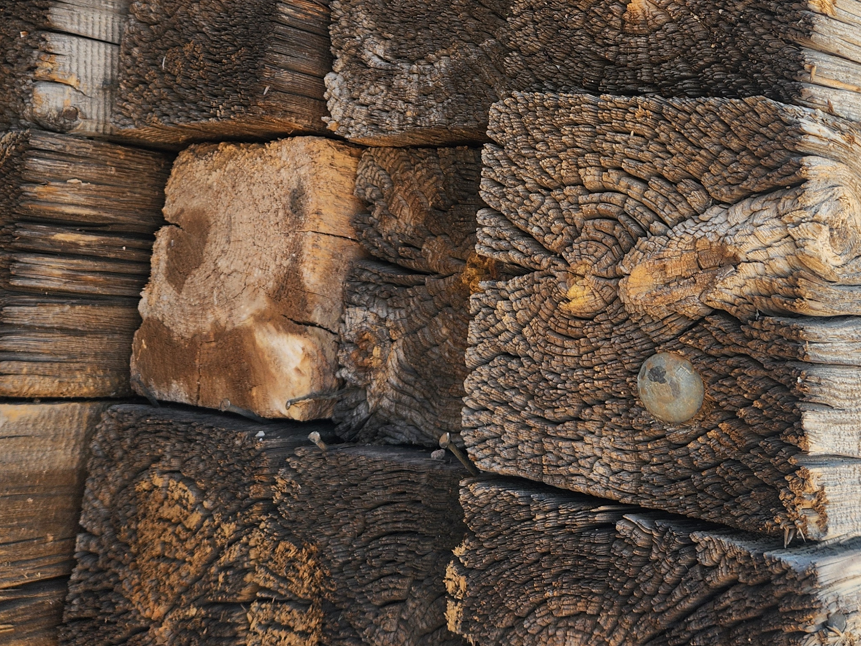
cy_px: 58
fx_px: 1144
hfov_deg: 41.0
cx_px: 521
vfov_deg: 30.1
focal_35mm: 46
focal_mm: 5.4
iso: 20
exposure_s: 1/202
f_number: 1.8
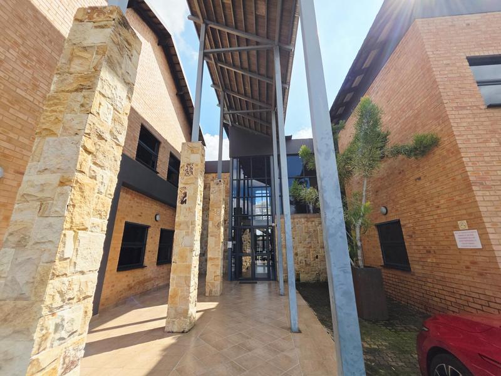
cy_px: 188
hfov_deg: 106.2
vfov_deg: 89.9
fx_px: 188
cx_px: 250
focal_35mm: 13
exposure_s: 1/1910
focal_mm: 2.2
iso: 40
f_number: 1.9
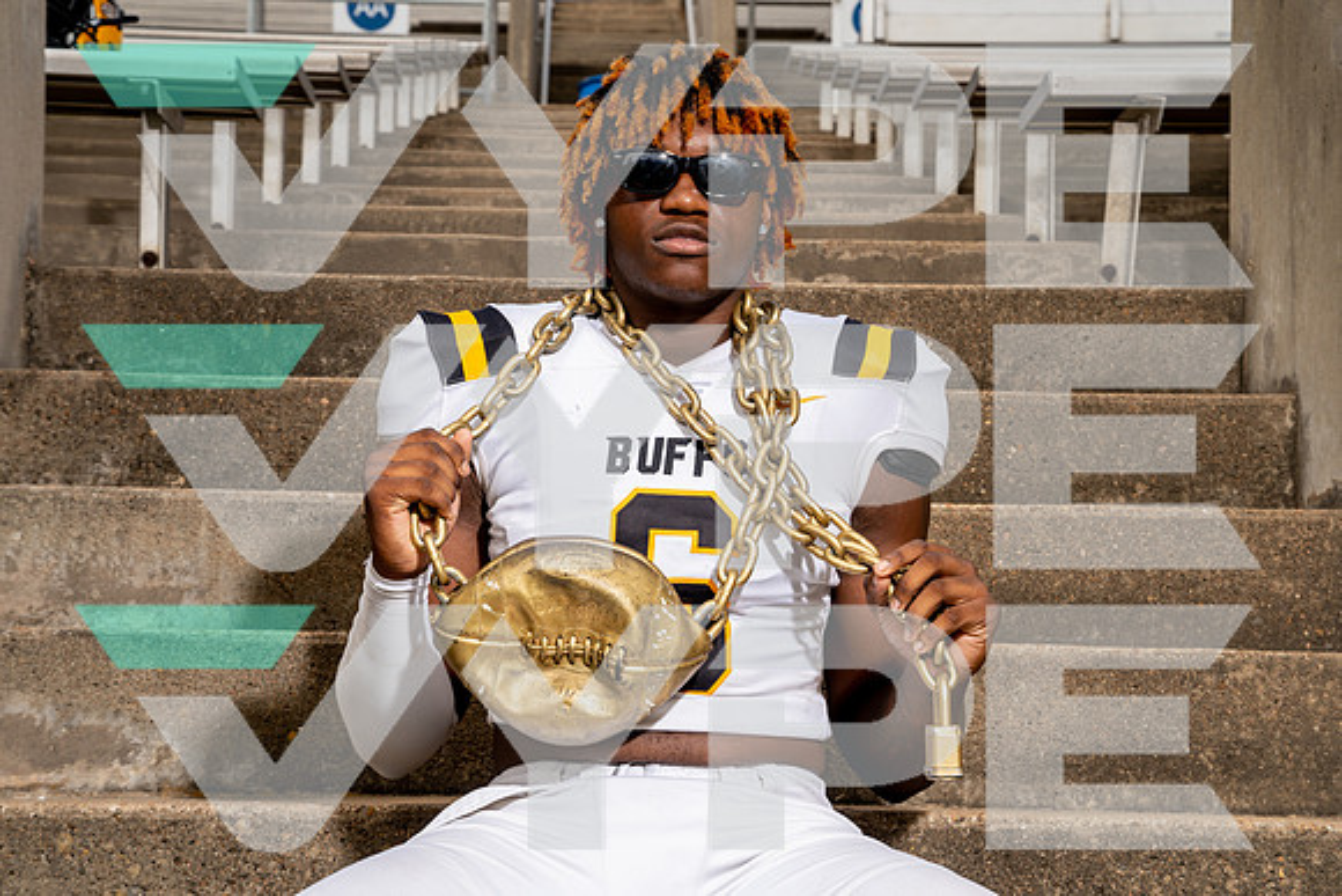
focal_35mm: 65
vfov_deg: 20.9
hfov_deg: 31.0
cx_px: 671
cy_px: 448
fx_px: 2424
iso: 100
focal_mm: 65
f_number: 8
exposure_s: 1/250
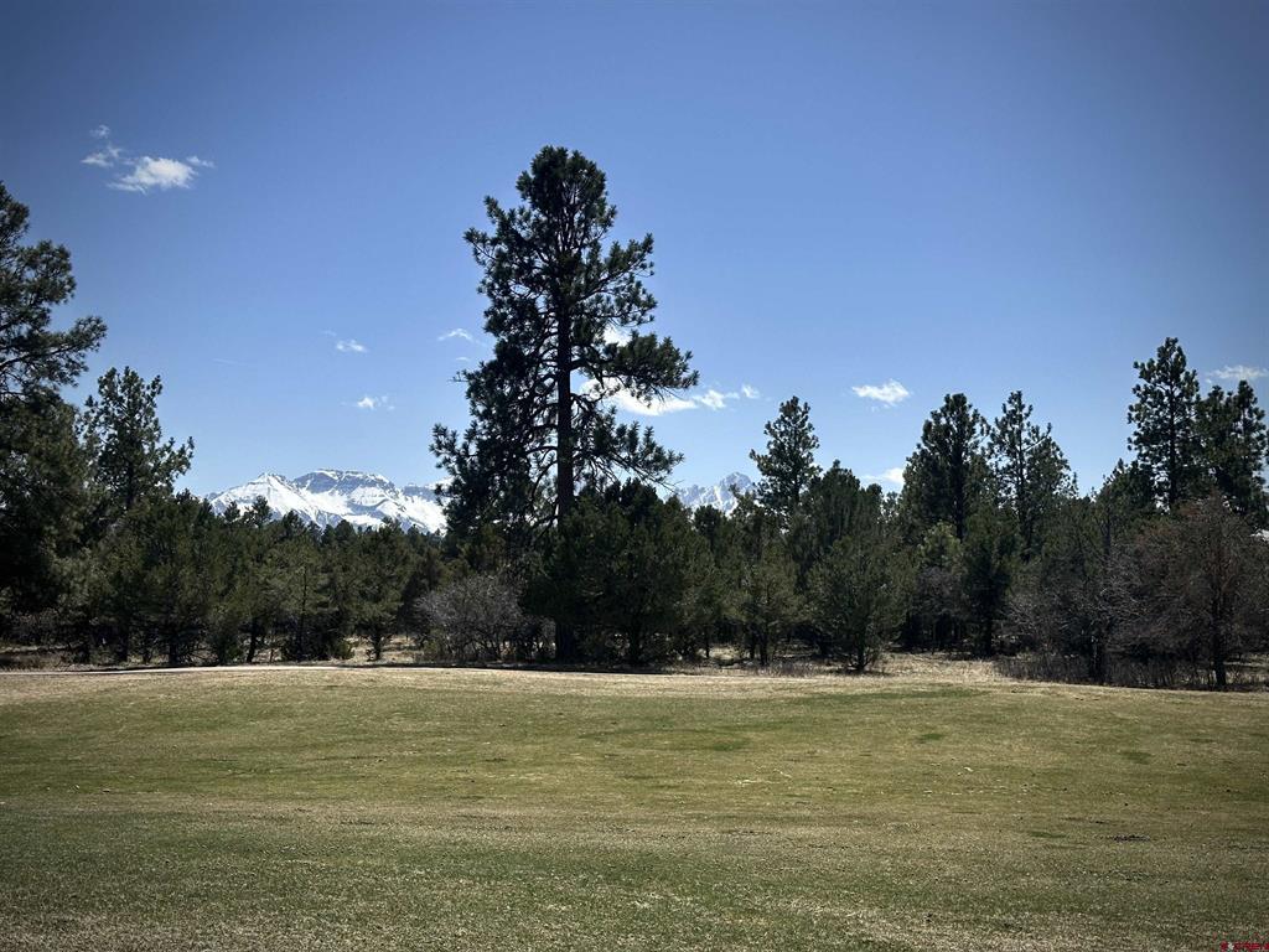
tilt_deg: +5.2
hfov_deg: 39.7
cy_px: 476
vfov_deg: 30.3
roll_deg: -1.0
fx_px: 1760
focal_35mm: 48
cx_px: 634
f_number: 1.78
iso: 64
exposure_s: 1/5882
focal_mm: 6.86
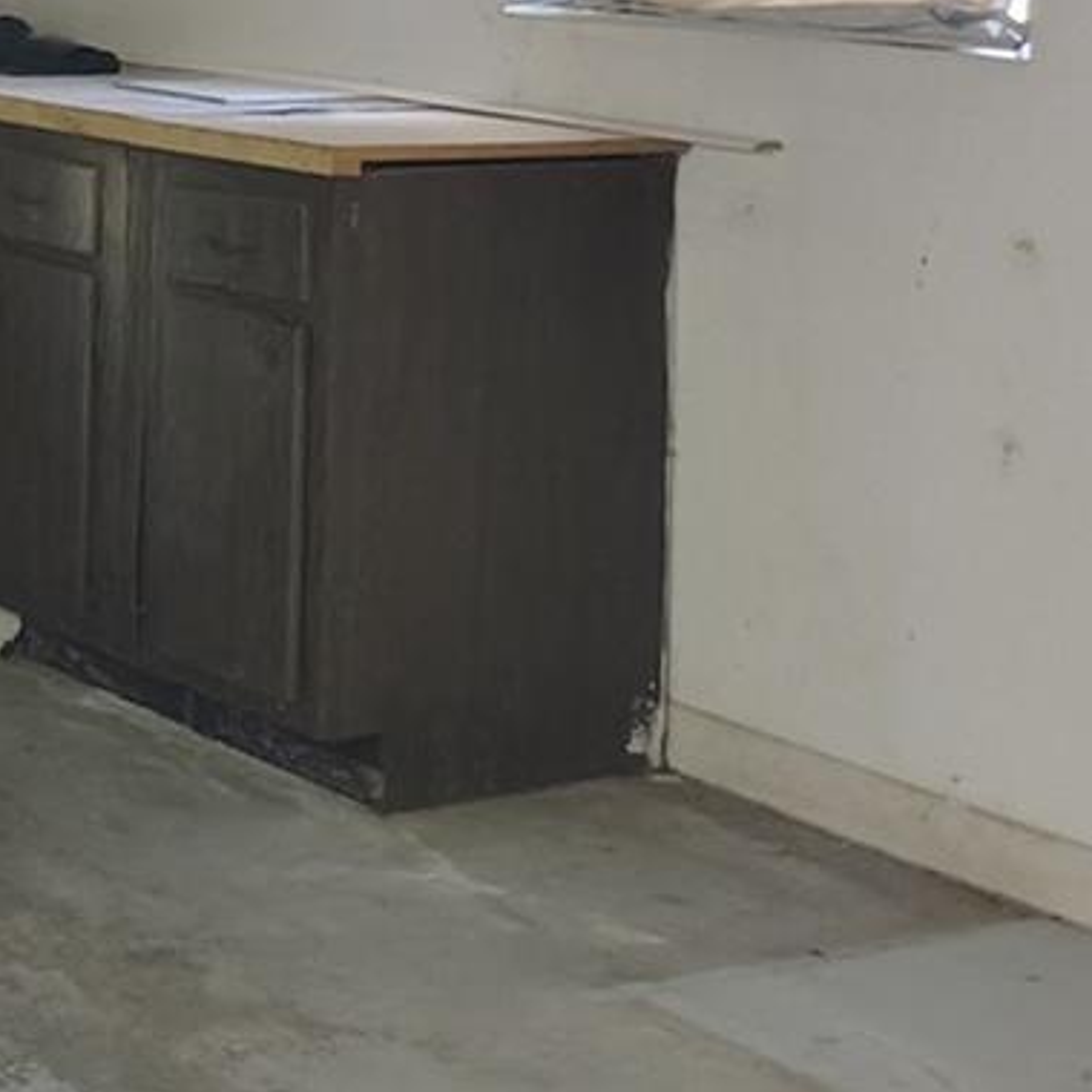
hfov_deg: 18.2
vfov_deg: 18.8
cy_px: -72
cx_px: -339
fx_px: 3176
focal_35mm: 89
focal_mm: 5.56
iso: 3366
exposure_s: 1/24
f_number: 1.8
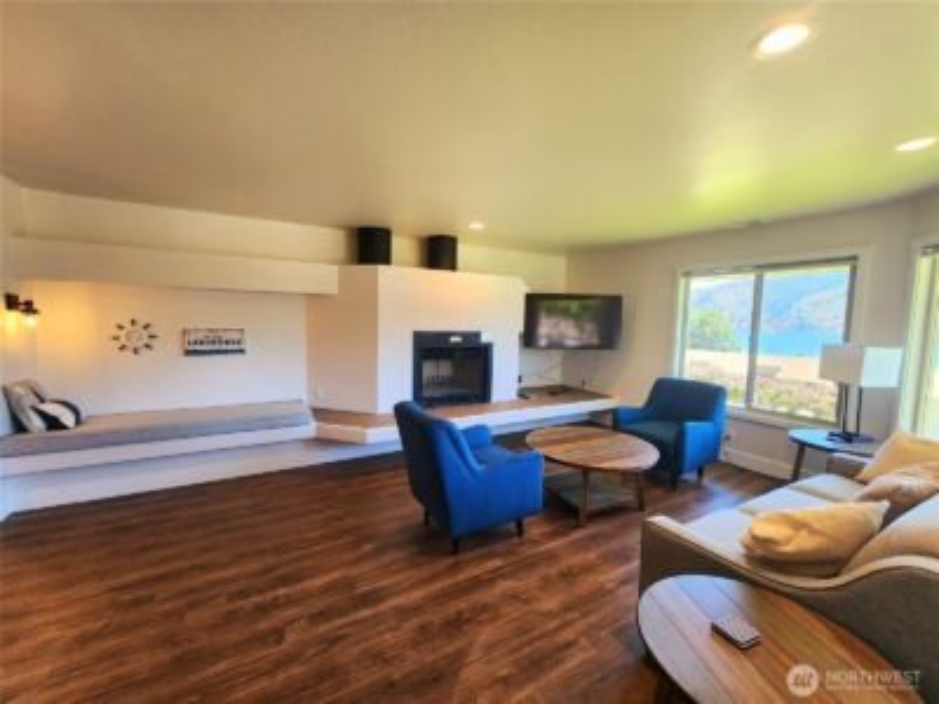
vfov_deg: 89.9
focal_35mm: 13
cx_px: 470
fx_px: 353
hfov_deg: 106.2
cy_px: 352
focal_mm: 2.2
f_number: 2.2
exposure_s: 1/60.2
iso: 100
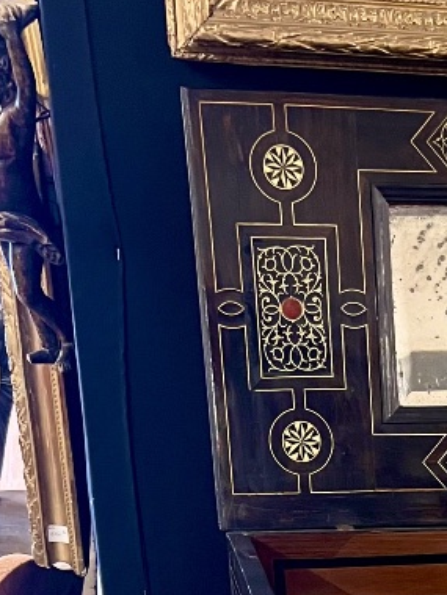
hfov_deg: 17.2
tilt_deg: -24.8
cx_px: 529
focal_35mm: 82
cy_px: 896
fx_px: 1412
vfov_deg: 20.4
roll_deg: -2.2
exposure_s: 1/33
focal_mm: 5.7
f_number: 1.5
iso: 500
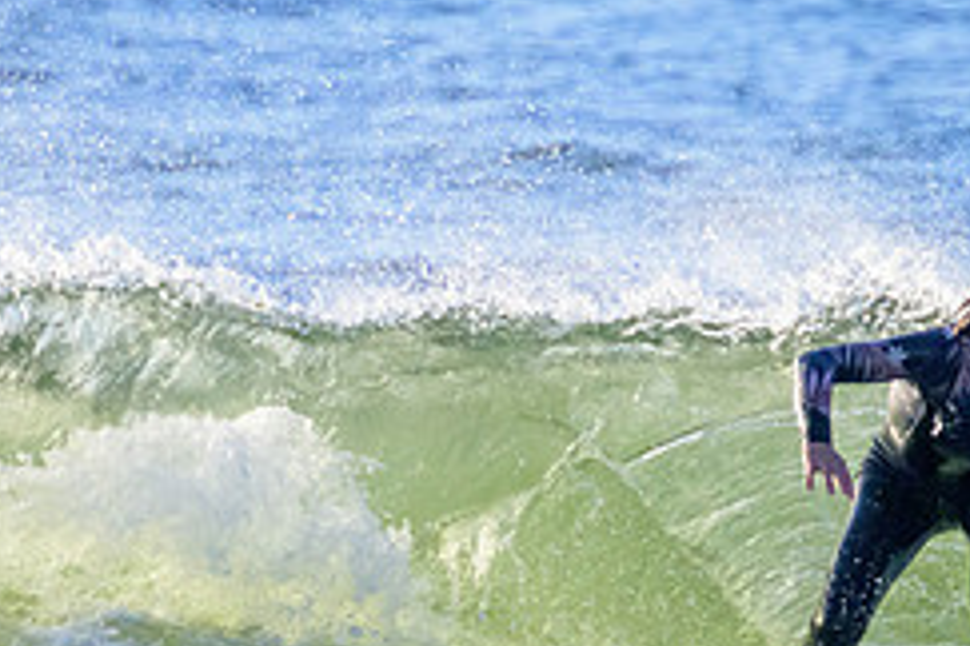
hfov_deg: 0.8
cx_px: 694
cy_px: 506
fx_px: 70589
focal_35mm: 2620
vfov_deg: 0.5
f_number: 11
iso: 1600
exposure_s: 1/2000
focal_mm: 800
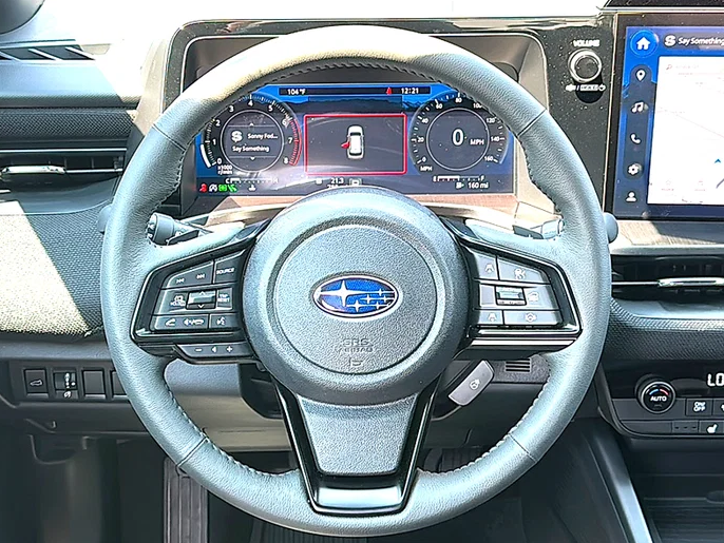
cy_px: 274
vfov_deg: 29.1
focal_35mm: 50
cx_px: 359
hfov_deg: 38.2
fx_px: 1046
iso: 50
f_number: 1.78
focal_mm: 6.86
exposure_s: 1/68
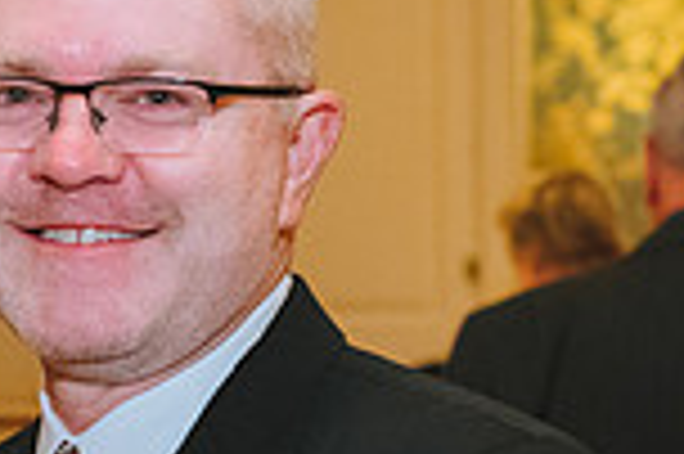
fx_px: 3264
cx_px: -279
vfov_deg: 7.9
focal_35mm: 172
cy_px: 474
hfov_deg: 11.6
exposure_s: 1/80
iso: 3200
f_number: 4
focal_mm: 45
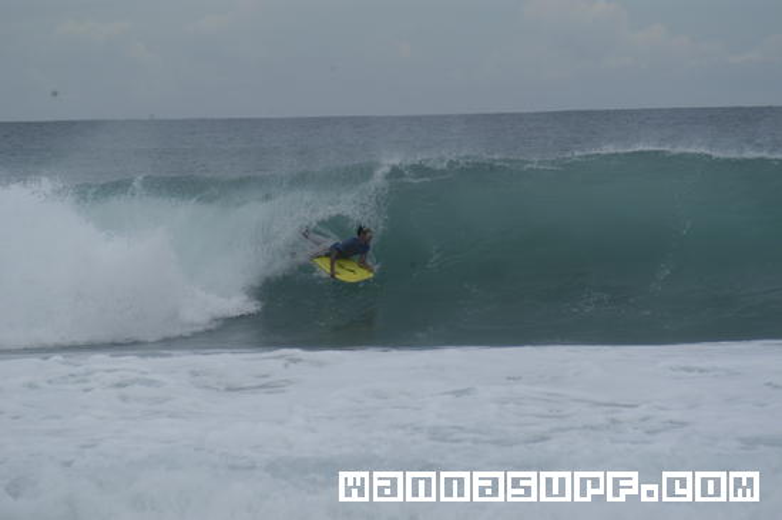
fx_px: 6511
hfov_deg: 6.9
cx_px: 391
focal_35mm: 300
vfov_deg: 4.6
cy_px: 260
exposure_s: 1/800
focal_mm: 200
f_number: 7.1
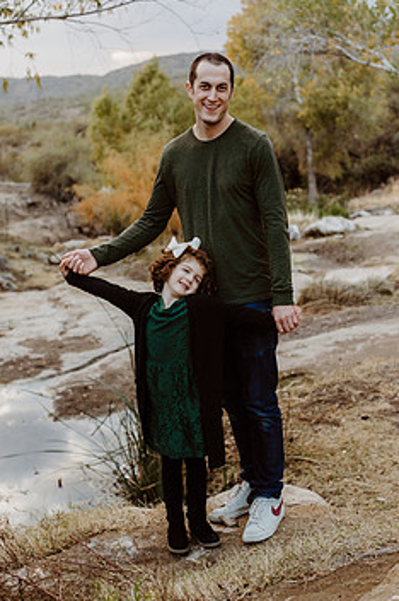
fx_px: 1066
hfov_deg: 21.2
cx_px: 210
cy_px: 258
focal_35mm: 64
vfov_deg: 31.4
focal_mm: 50
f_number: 3.2
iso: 400
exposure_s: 1/500
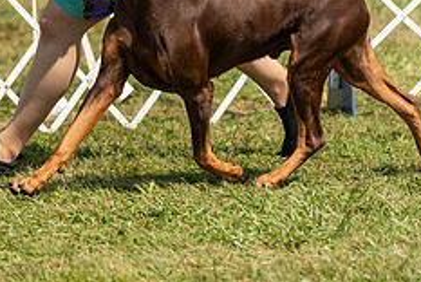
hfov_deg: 4.5
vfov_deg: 3.0
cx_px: 86
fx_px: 5386
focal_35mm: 460
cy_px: -90
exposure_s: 1/3200
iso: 200
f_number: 2.8
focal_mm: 159
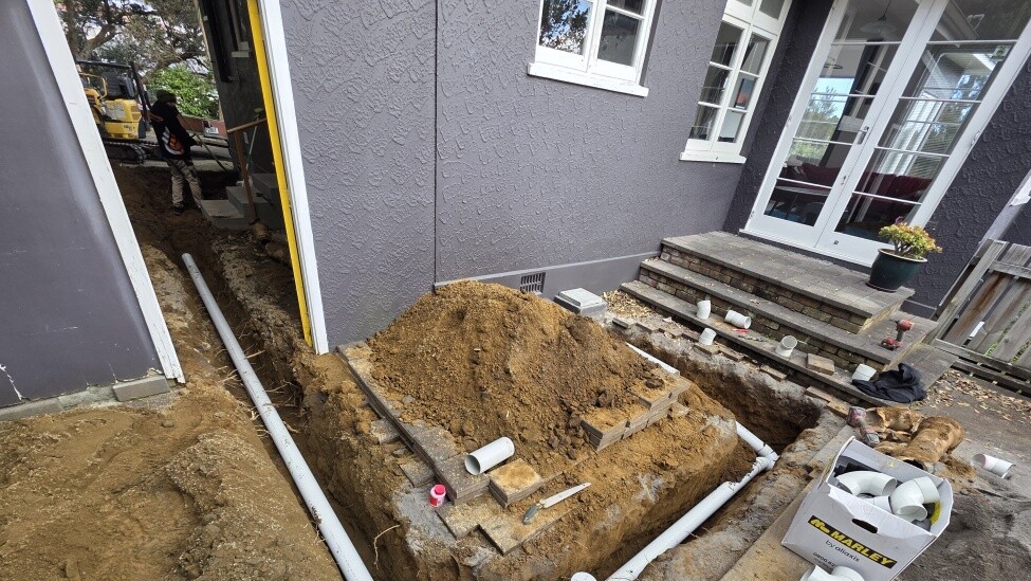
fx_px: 410
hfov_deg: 103.0
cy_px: 392
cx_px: 512
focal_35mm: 15
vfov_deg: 68.4
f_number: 1.9
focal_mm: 2.2
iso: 40
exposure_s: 1/268
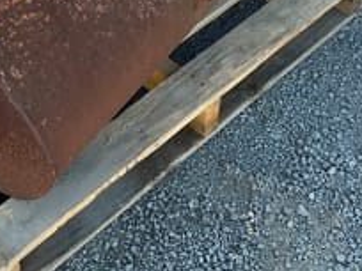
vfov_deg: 19.6
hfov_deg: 27.0
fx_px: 742
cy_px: -47
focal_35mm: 71
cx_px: 87
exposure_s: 1/168
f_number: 1.8
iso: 20
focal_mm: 3
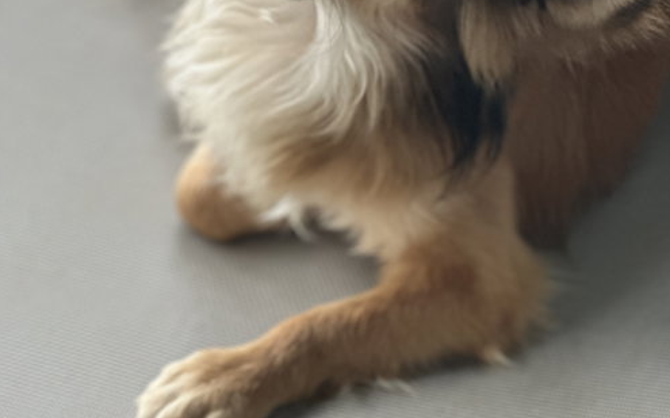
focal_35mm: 110
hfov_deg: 18.9
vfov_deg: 11.7
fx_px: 2008
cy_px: -18
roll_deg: -1.7
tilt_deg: -36.9
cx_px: 336
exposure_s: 1/103
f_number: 2.8
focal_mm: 9
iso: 250
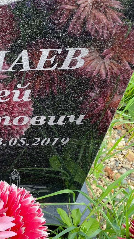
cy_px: 120
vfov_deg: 51.6
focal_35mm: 39
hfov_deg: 27.8
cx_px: -12
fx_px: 246
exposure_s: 1/131
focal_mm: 4.25
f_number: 1.8
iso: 32
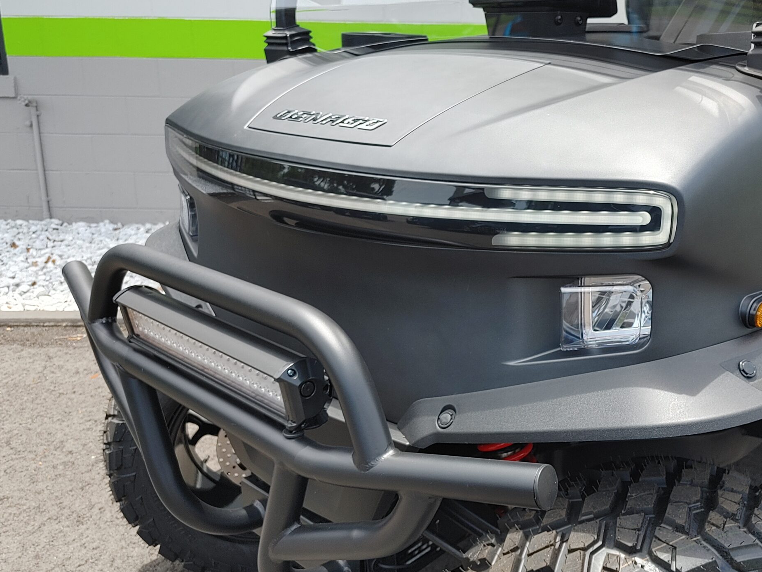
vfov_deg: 39.7
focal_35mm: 36
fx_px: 793
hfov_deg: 50.5
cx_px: 500
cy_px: 296
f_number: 1.8
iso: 50
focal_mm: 4.81
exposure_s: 1/671
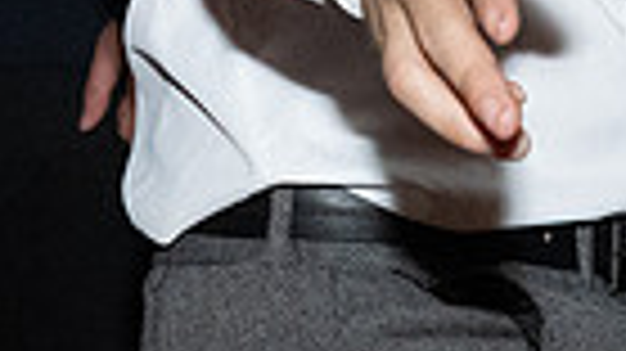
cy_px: -432
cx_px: 446
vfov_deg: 5.7
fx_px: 3417
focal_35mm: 206
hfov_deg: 10.5
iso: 6400
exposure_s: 1/125
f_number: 5.6
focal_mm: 29
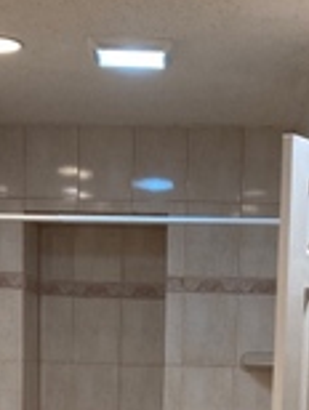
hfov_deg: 17.0
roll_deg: -0.4
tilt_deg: -8.0
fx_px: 1033
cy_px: 540
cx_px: 154
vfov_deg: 20.4
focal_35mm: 87
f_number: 1.8
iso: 64
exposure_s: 1/60
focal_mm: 3.99
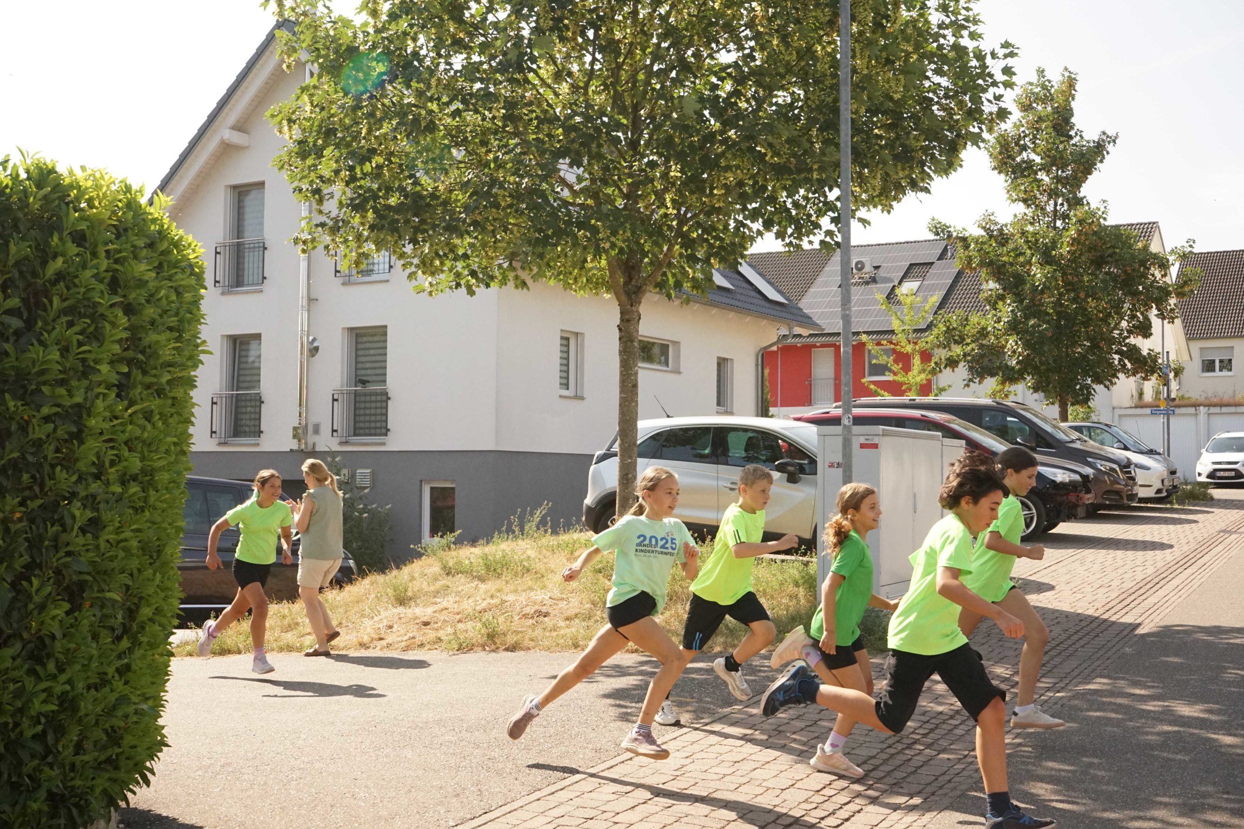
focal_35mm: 41
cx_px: 622
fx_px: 1417
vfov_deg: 32.6
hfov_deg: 47.4
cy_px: 414
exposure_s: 1/1600
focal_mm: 41
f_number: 9
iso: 2500
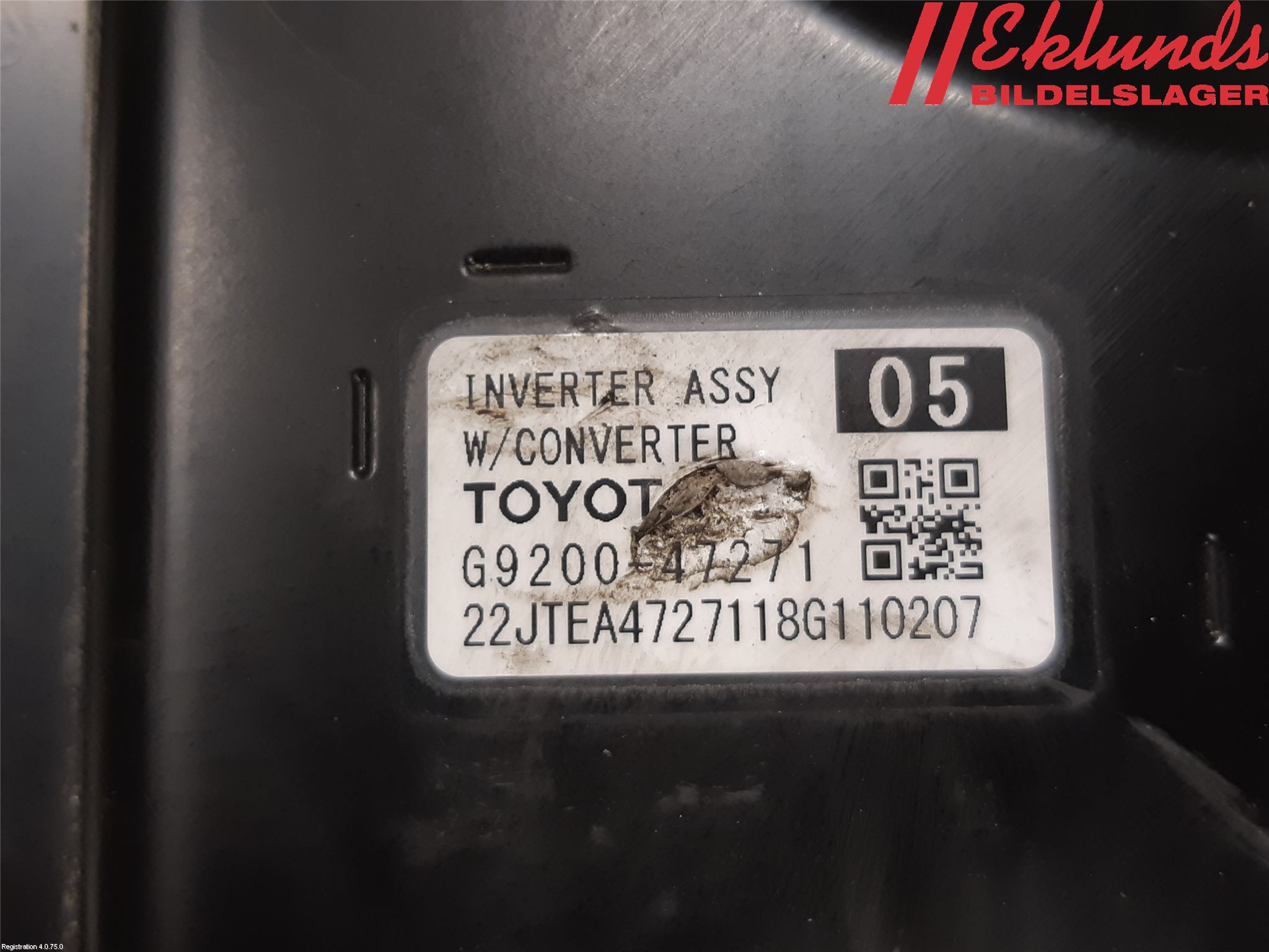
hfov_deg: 67.3
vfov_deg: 53.1
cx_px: 634
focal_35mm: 26
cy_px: 476
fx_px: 953
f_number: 1.7
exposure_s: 1/50
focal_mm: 3.93
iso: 80
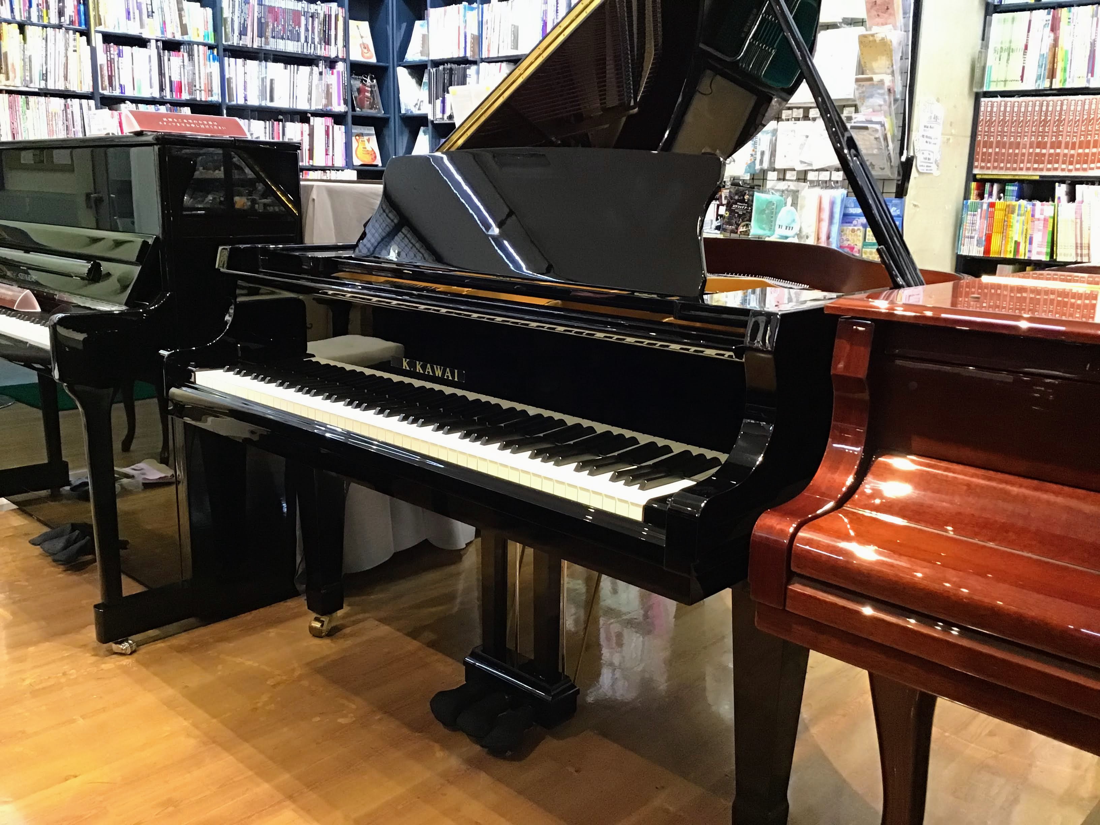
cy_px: 412
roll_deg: -2.1
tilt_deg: -14.6
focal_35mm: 31
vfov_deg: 45.4
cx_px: 550
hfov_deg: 58.4
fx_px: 985
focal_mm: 3.3
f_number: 2.4
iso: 200
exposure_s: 1/24
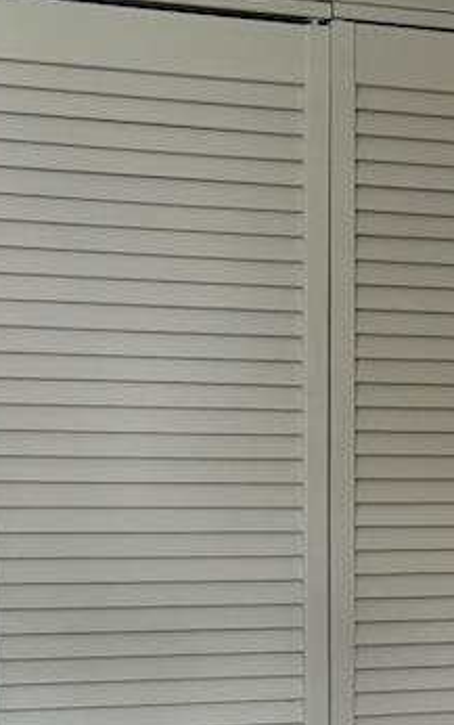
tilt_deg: -5.0
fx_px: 1856
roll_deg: -0.4
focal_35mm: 94
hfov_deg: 13.9
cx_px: 174
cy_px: 677
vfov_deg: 21.5
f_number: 1.78
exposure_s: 1/60
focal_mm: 6.76
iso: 200
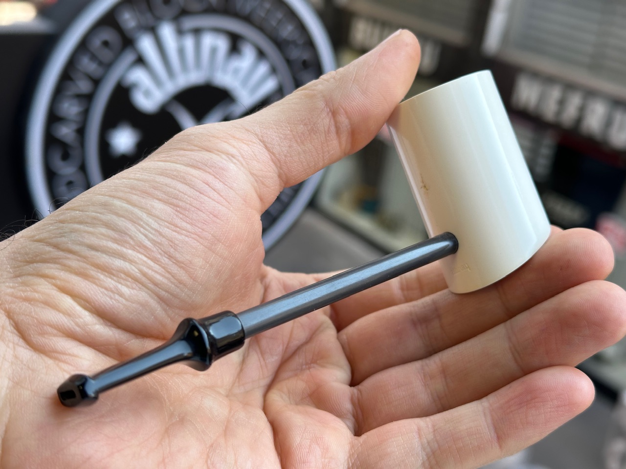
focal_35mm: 48
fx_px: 868
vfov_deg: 30.3
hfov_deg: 39.7
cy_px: 234
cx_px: 313
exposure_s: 1/304
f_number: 1.78
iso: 64
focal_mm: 6.86
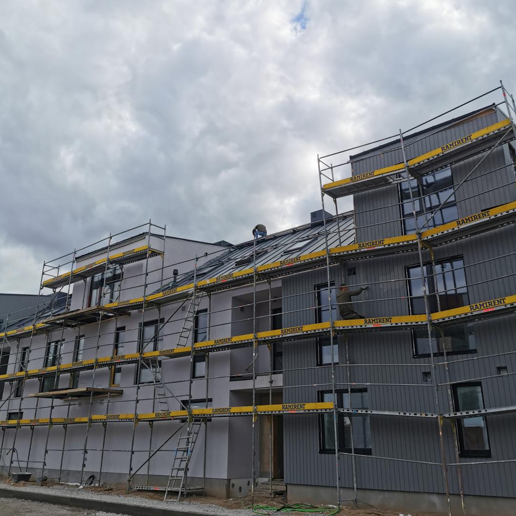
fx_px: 540
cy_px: 246
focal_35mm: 32
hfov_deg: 51.1
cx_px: 257
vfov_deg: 51.1
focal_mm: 5.56
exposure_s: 1/6250
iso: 50
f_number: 1.6
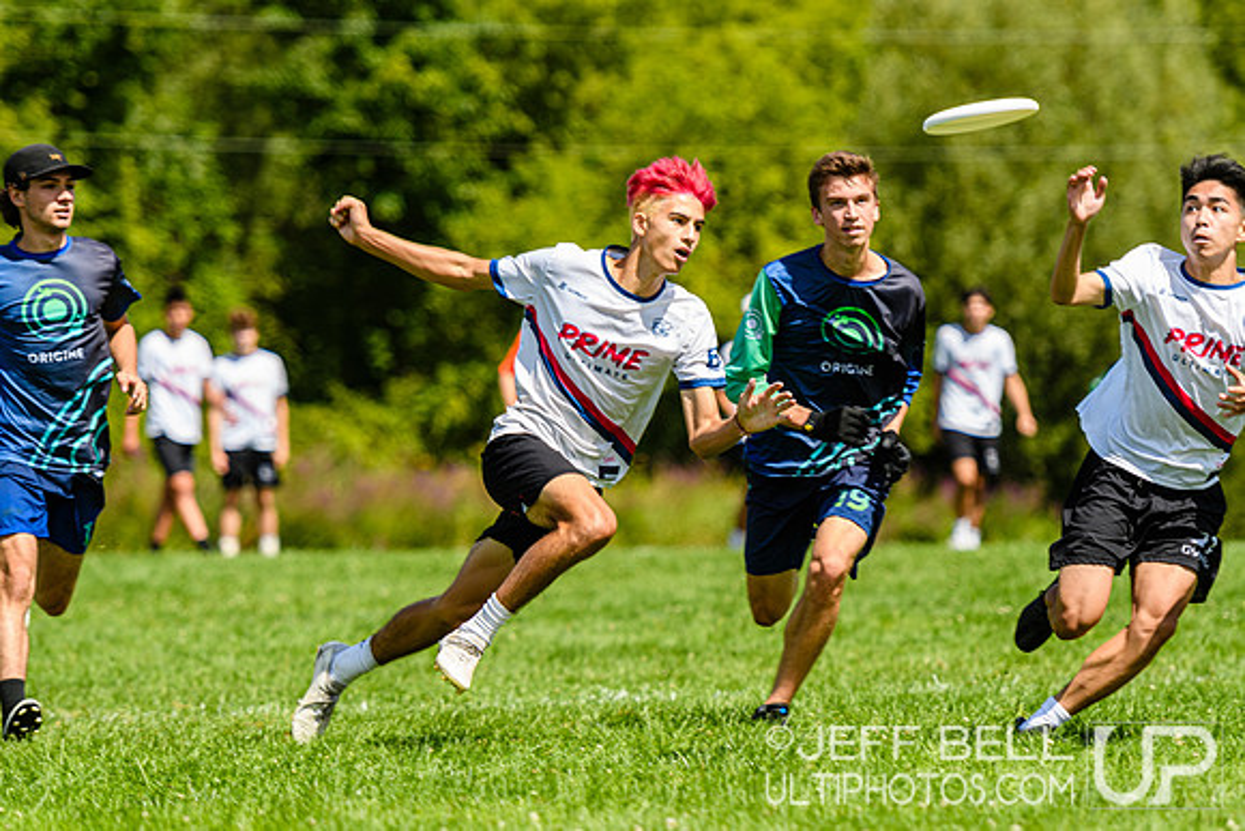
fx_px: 9080
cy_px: 416
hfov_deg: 7.8
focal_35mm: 262
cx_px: 622
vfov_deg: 5.2
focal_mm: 175
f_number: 3.2
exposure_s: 1/1000
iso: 100
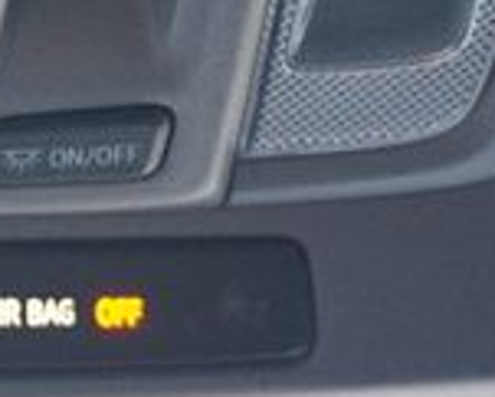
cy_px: -144
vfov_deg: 11.0
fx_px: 2008
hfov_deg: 13.4
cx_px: -190
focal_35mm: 137
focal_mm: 23
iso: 2000
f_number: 4
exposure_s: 1/60
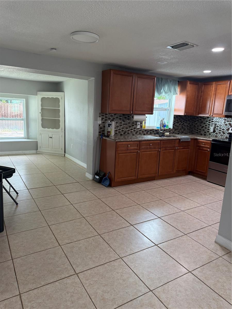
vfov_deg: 71.6
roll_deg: -3.3
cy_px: 154
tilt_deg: -9.9
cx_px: 116
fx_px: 214
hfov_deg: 56.8
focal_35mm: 24
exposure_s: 1/170
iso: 200
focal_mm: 6.76
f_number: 1.78
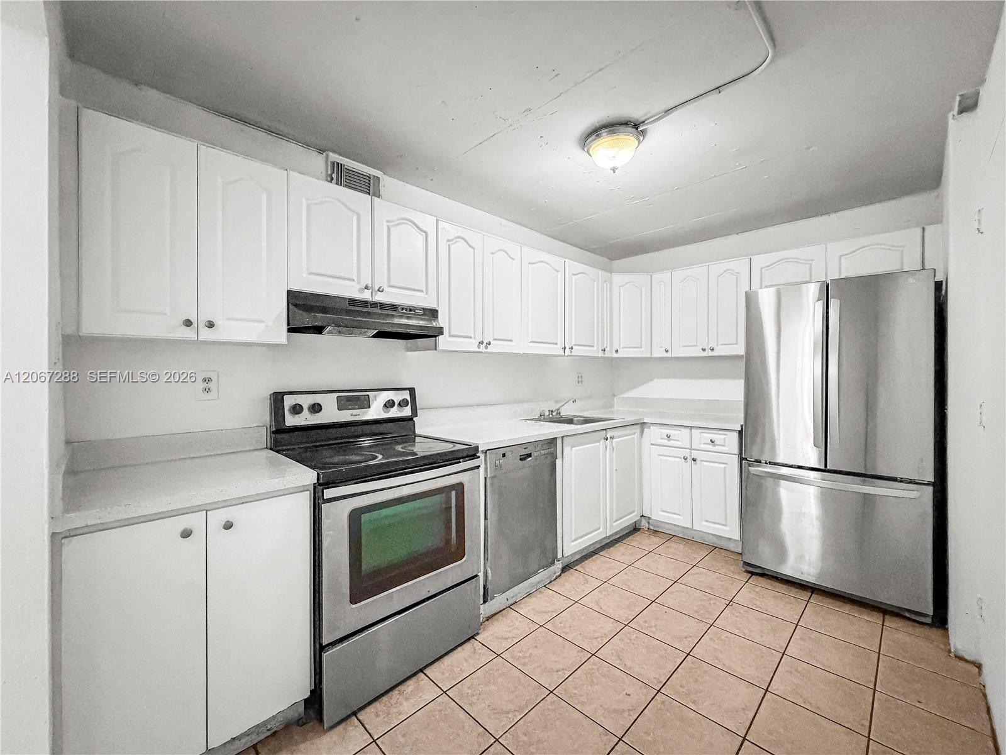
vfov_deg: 85.7
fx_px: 407
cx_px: 503
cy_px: 378
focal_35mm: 14
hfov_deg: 102.1
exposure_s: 1/60
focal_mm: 2.22
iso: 1250
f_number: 2.2
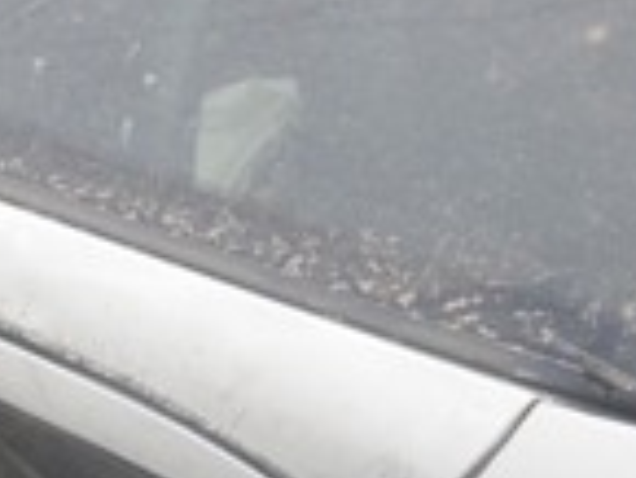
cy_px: 794
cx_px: 281
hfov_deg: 17.9
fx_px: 2023
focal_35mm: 110
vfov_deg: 12.6
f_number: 3.1
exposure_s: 1/160
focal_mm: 4.5
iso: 125
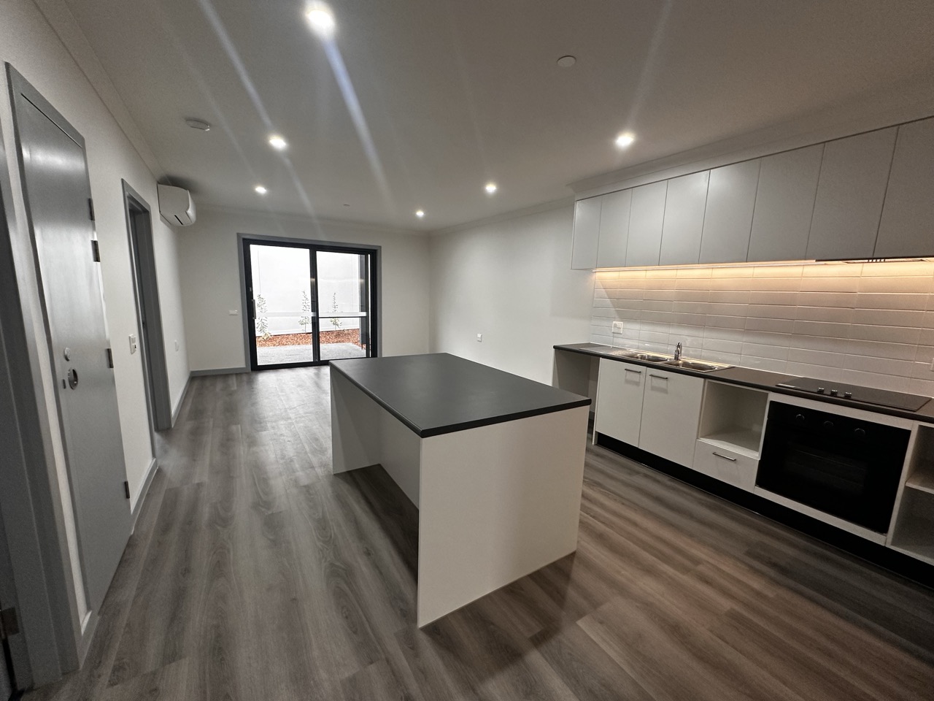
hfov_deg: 102.1
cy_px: 350
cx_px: 467
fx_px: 378
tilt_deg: -8.5
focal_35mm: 14
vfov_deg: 85.7
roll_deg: -1.9
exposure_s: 1/100
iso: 200
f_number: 2.2
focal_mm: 2.22
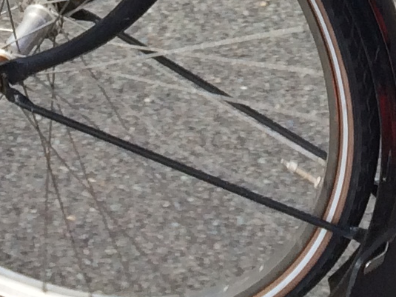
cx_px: 423
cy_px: -591
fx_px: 2024
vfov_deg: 7.4
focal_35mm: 177
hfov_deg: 11.0
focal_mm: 4.15
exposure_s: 1/612
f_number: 2.2
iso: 32
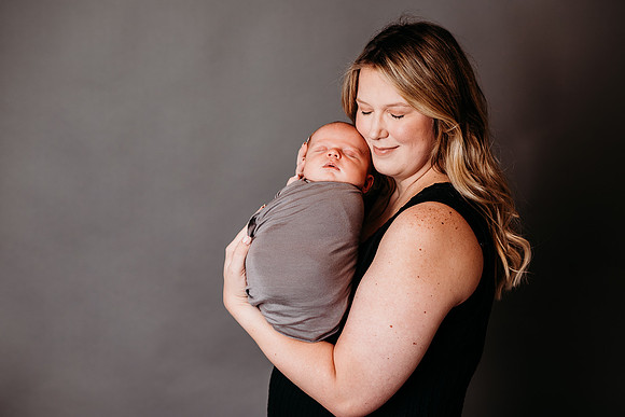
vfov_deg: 16.1
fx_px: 1476
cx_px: 312
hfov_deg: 23.9
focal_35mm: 85
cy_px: 208
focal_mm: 85
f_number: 2.5
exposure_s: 1/160
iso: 160
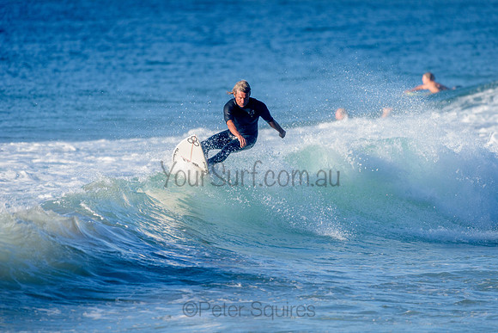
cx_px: 249
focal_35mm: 500
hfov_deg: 4.1
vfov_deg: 2.7
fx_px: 6922
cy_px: 166
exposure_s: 1/2000
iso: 280
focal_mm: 500
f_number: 5.6
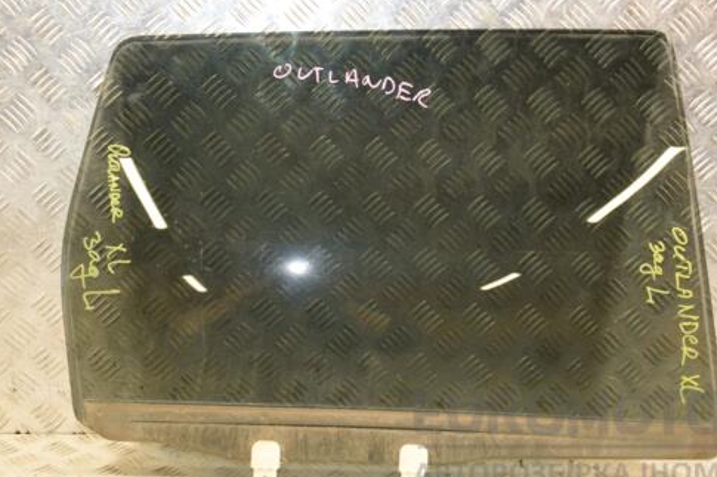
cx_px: 386
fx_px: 1553
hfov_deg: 26.0
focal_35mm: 78
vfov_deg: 17.5
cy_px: 216
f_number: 4.8
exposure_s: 1/100
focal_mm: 42
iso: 800
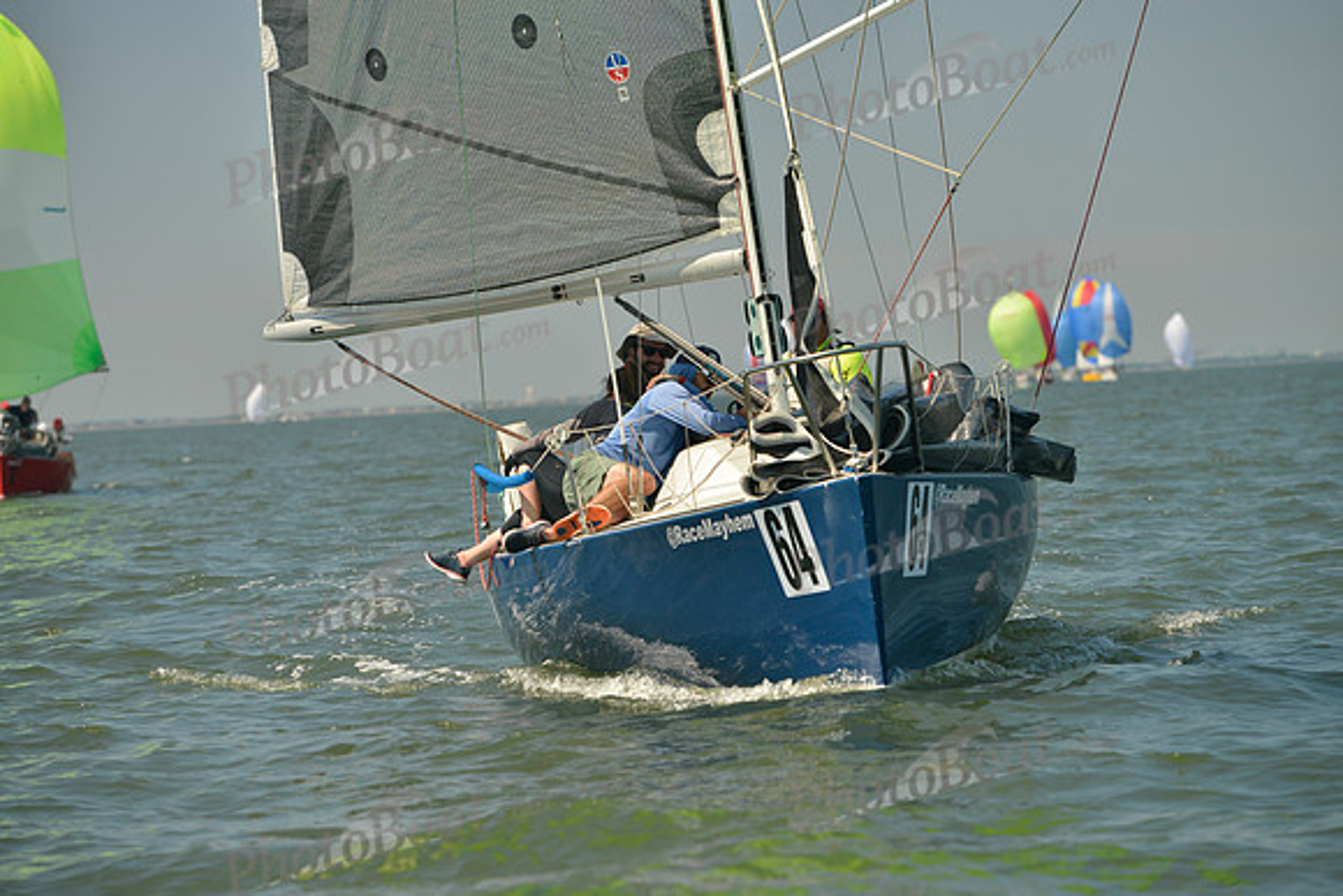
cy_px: 448
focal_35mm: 140
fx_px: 5224
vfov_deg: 9.8
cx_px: 672
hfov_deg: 14.7
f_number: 5.6
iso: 200
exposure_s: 1/800
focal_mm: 140
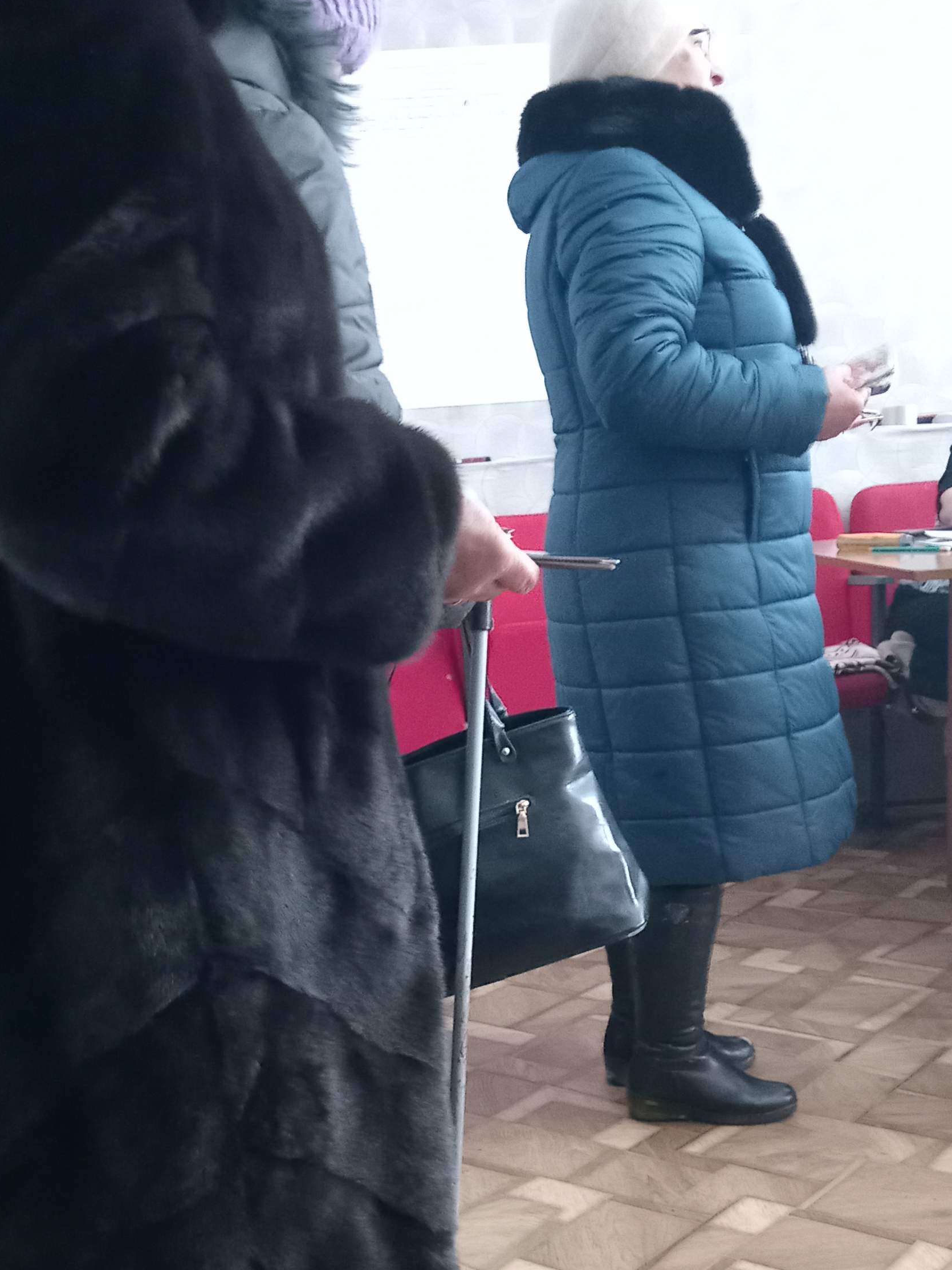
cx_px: 444
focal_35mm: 46
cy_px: 900
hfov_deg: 31.5
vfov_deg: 40.4
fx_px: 1686
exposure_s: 1/14.3
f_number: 1.8
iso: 2554
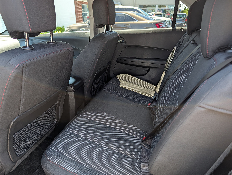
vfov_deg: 56.9
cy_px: 88
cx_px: 116
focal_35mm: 24
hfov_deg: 71.5
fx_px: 161
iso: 54
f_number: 1.68
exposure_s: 1/172
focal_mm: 6.9
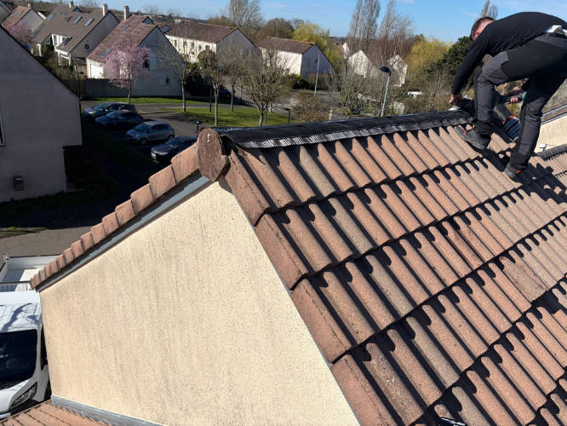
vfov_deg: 53.1
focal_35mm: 26
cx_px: 284
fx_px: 426
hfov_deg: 67.3
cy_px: 213
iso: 64
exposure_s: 1/7813
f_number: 1.6
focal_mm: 6
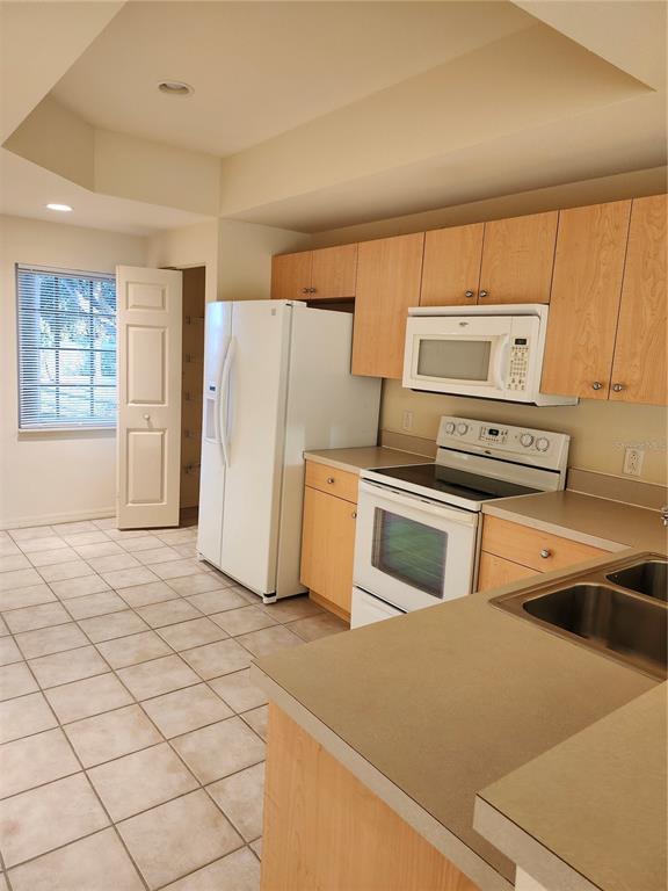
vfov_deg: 73.9
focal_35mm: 23
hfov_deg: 58.9
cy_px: 446
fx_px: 592
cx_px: 334
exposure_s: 1/120
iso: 400
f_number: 1.8
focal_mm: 5.54
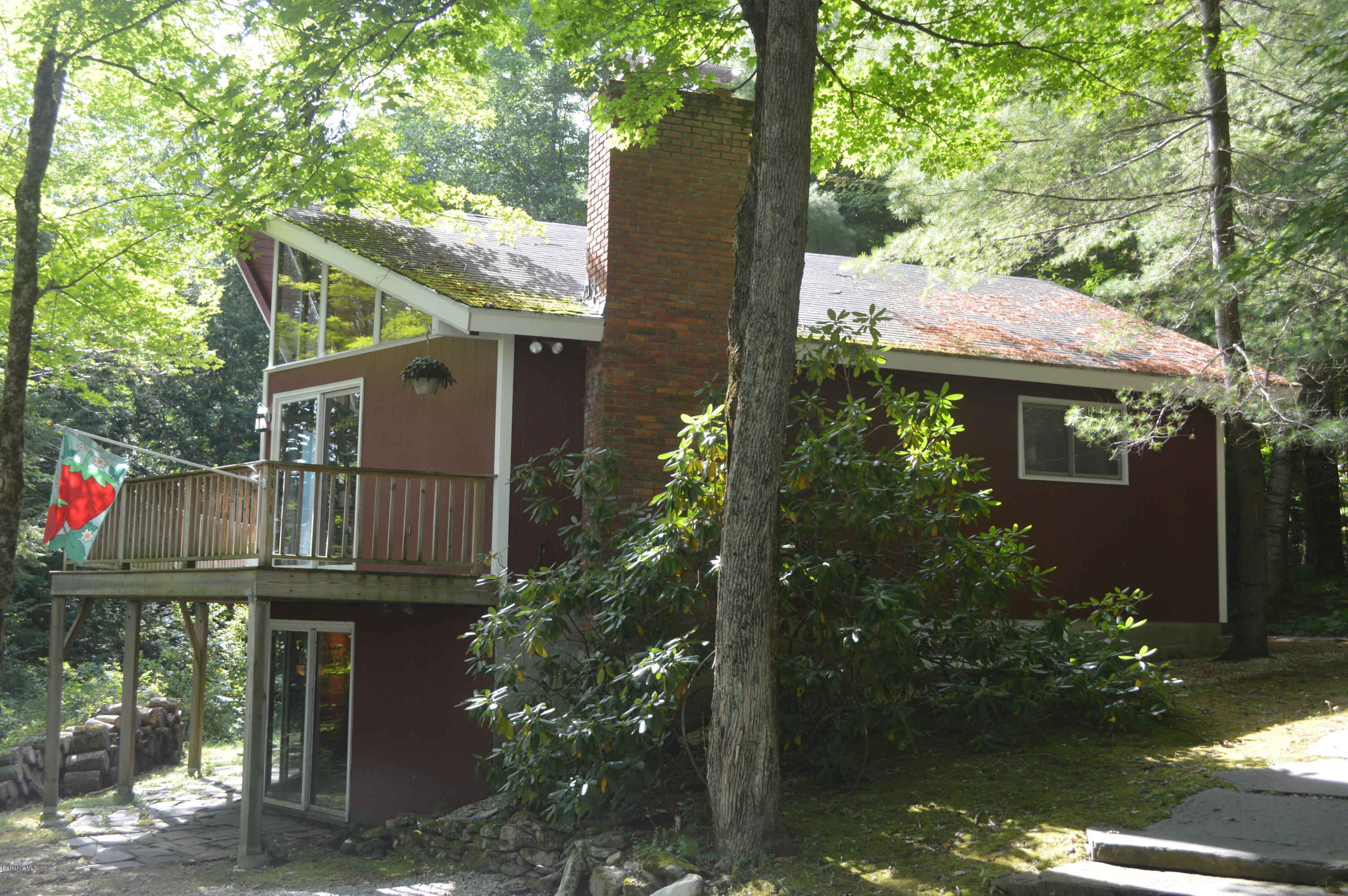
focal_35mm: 39
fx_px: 1459
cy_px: 448
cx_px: 674
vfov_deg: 34.1
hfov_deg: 49.6
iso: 400
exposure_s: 1/125
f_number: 5.6
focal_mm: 26
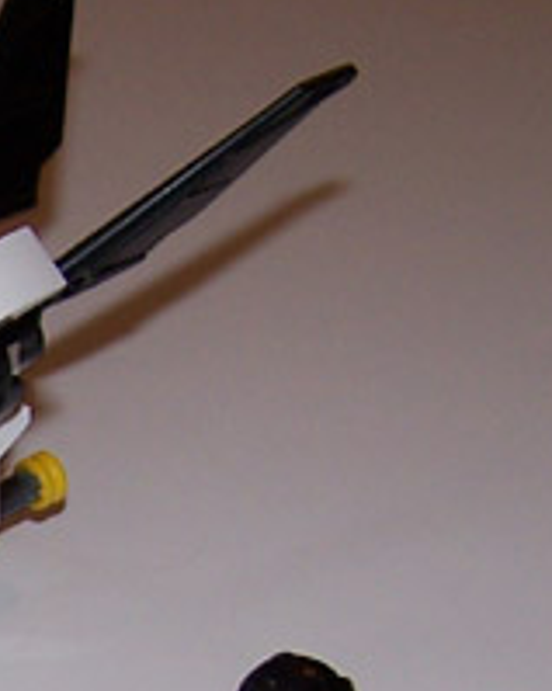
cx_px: -319
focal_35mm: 149
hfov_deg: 10.0
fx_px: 3045
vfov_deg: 12.6
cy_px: 889
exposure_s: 1/60
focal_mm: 6.3
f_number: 2.8
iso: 80
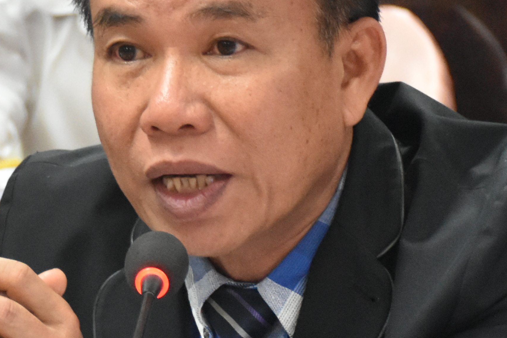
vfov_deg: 4.2
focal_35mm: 325
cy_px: 285
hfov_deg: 6.3
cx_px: 38
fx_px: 4577
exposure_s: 1/80
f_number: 5
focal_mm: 62
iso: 3200
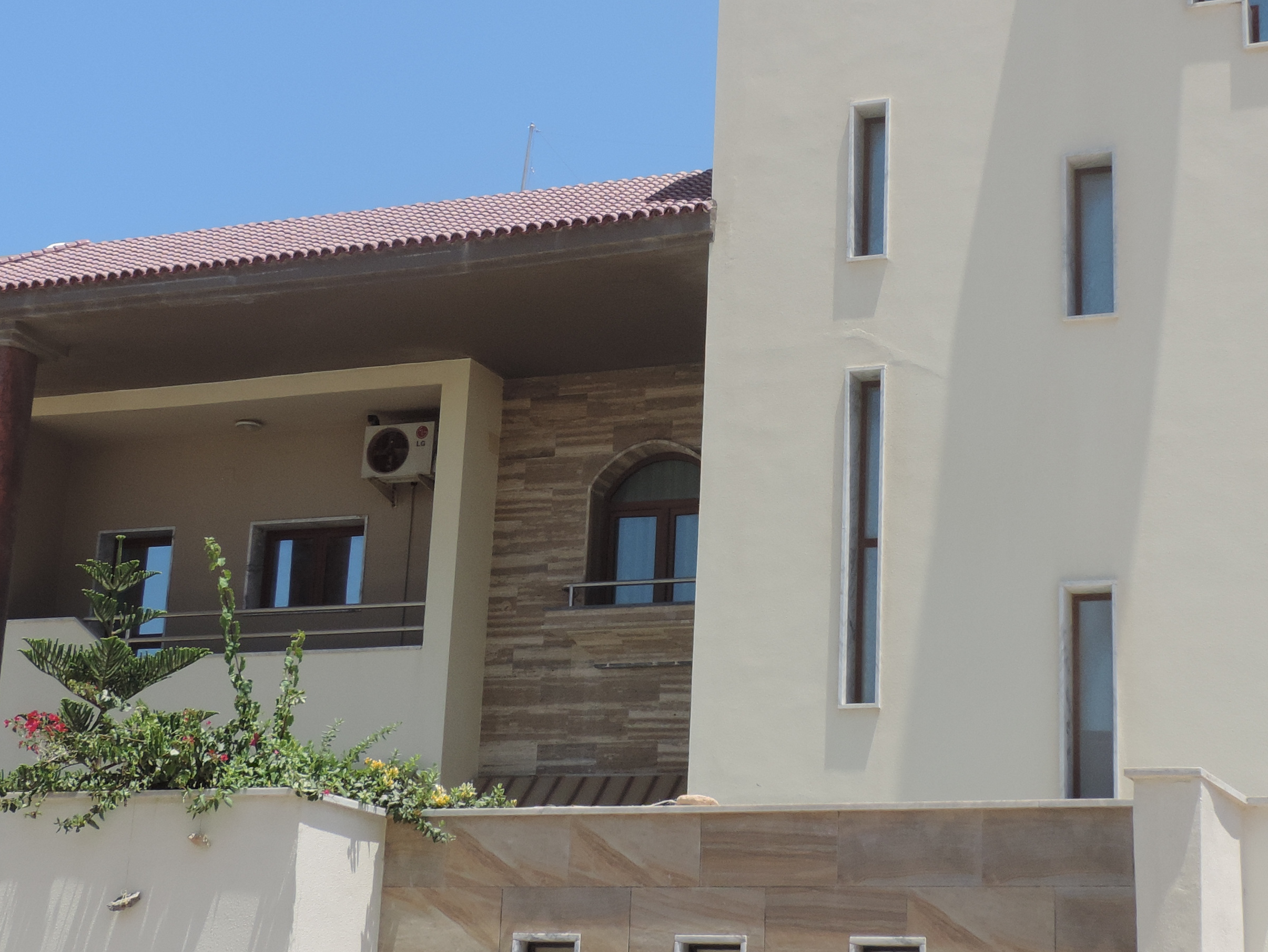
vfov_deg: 21.9
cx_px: 657
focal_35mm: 67
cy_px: 389
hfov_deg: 29.0
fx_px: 2455
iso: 80
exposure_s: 1/1000
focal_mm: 5.8
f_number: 3.2
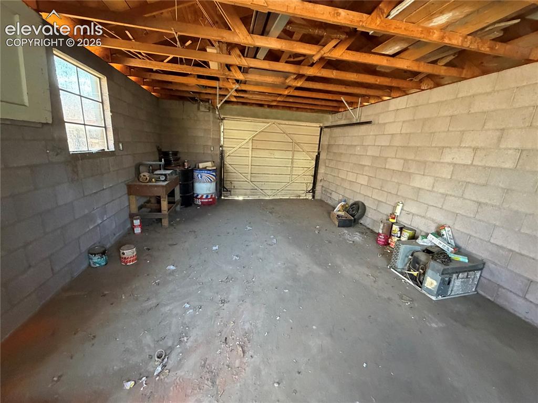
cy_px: 202
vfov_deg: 85.6
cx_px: 269
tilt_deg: -14.1
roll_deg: -2.7
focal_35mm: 14
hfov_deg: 102.1
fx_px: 217
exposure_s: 1/60
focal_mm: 2.22
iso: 500
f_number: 2.2
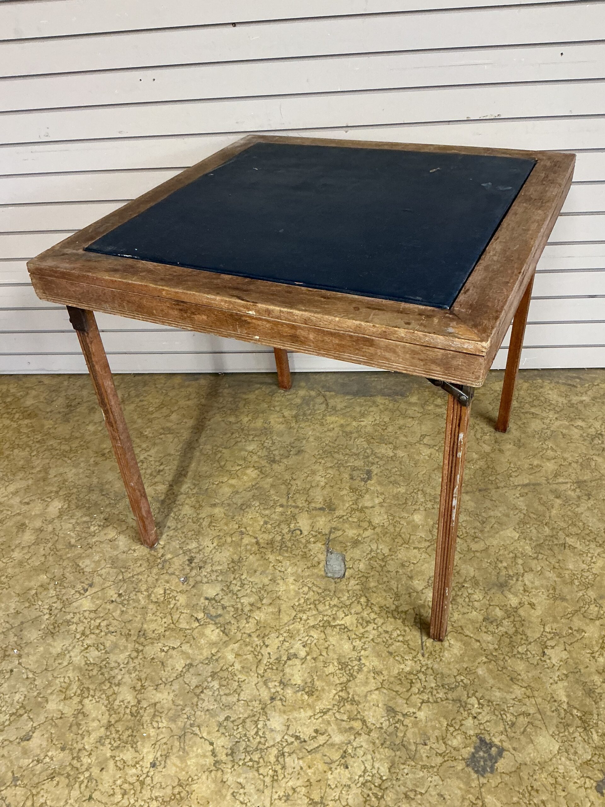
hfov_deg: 48.2
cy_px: 404
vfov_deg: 61.7
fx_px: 676
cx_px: 302
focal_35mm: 29
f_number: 1.8
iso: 160
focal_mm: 3
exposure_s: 1/60
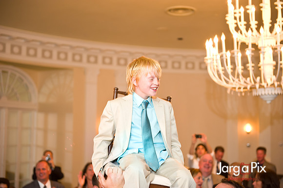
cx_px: 142
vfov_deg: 22.6
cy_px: 94
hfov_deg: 33.4
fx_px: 471
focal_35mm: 60
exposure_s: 1/125
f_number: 3.2
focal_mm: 60
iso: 1600
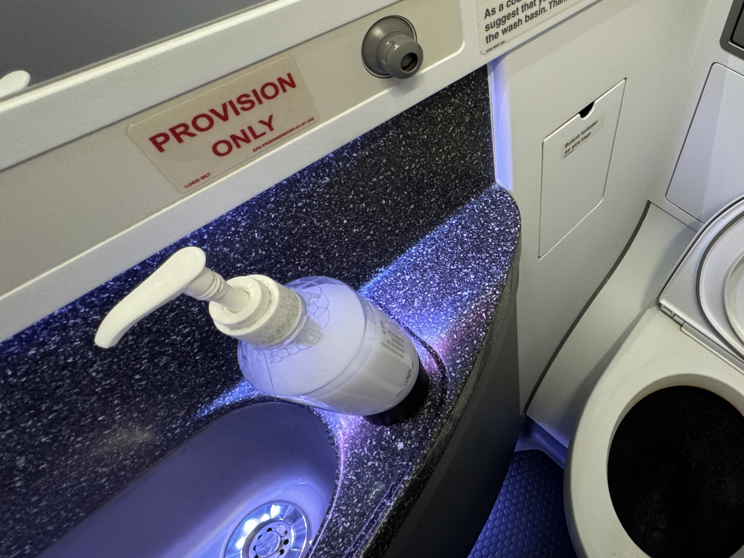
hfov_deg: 67.1
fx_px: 494
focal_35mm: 23
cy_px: 227
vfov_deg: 58.5
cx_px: 594
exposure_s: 1/52
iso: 500
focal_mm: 2.22
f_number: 2.2
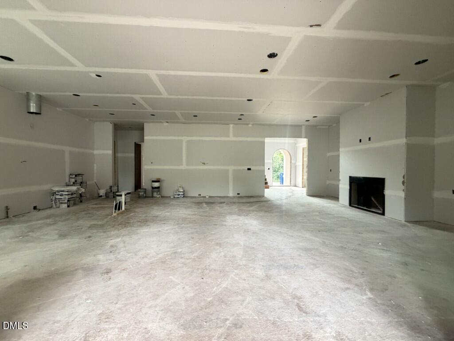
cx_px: 227
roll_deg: +0.1
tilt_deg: -0.4
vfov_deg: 85.7
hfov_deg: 102.1
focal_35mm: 14
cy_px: 170
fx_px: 184
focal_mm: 2.22
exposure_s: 1/60
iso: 500
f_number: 2.2
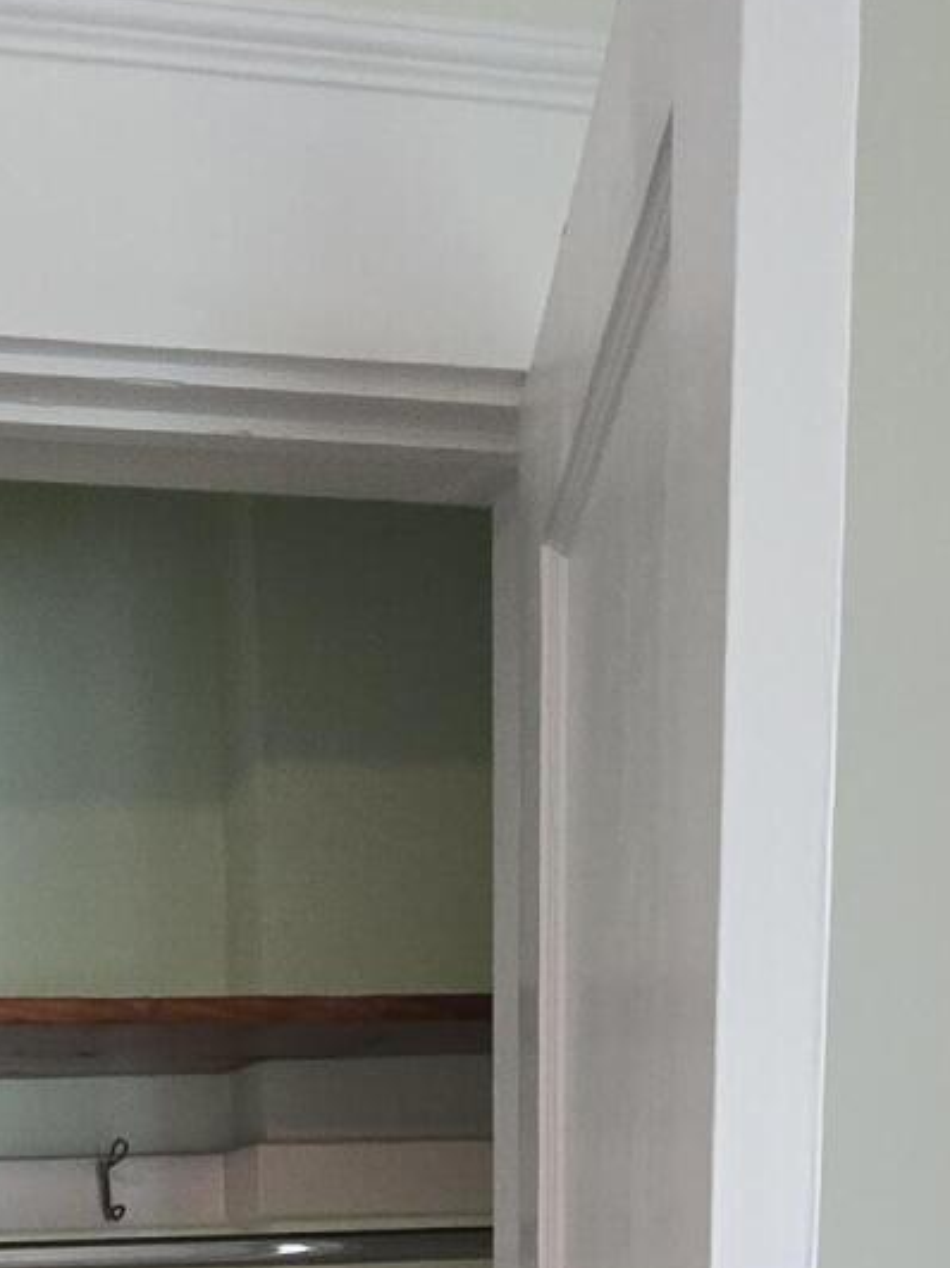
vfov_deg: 29.3
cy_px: 1743
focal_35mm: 49
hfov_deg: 28.3
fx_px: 1794
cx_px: 53
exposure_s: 1/60
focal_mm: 2.2
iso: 320
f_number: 2.2
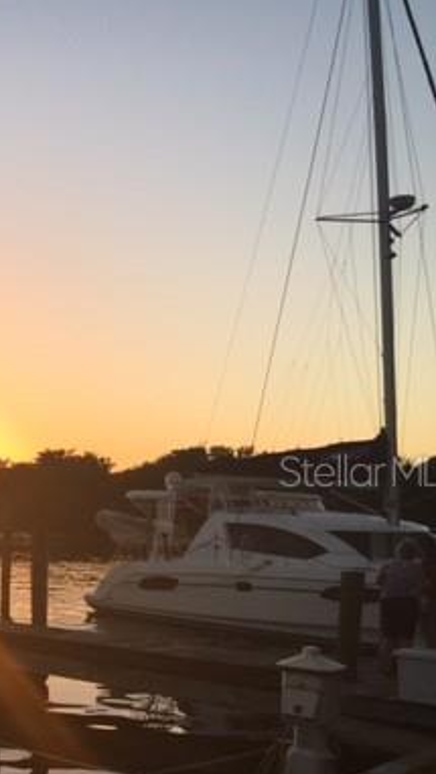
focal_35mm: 53
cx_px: -178
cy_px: 470
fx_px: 1089
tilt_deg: +4.5
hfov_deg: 20.1
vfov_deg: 39.0
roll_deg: -1.7
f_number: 2.2
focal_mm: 4.15
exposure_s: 1/648
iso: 32
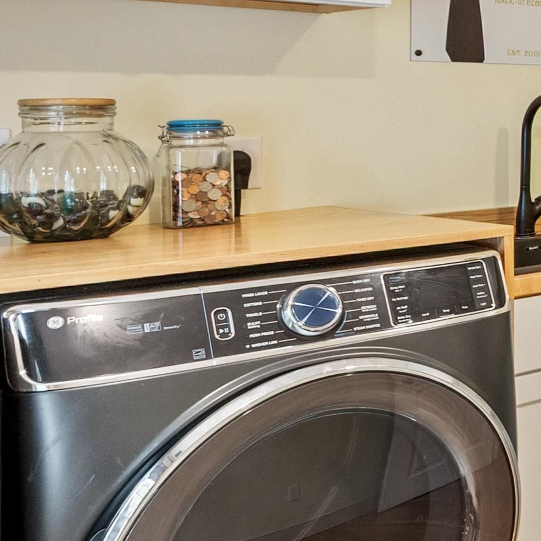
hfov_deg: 21.1
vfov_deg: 31.2
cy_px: 94
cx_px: 982
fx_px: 937
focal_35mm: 53
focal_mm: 10
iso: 400
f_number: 7.1
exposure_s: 1/1.25
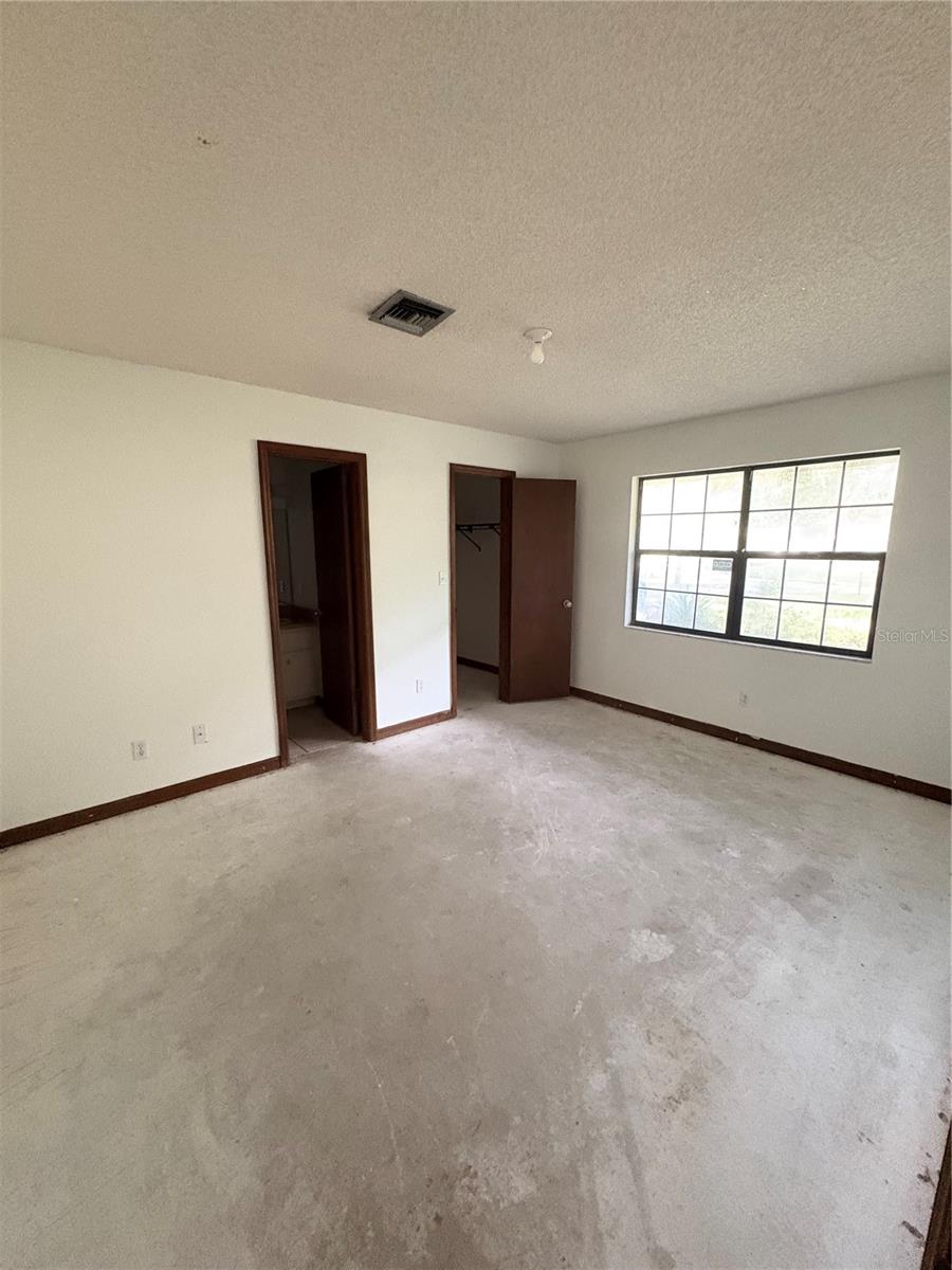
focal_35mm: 14
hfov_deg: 85.7
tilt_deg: -10.3
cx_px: 476
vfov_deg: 102.1
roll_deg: -1.0
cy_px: 635
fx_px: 513
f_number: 2.2
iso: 800
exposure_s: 1/60
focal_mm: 2.22
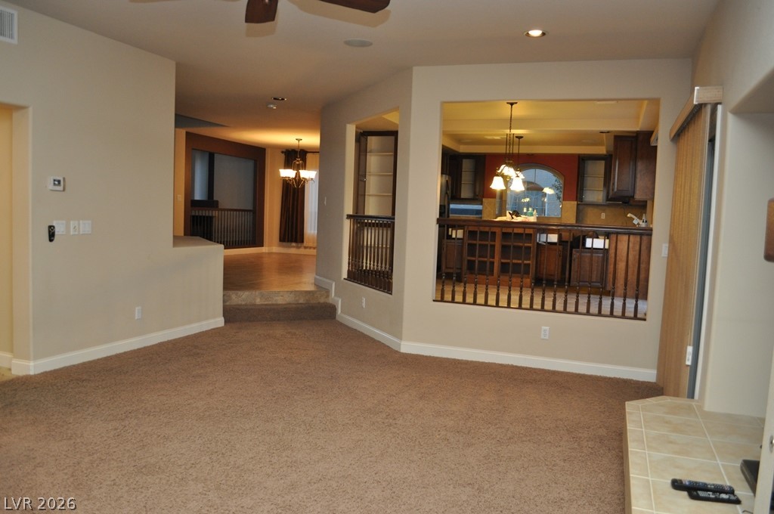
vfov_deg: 47.8
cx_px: 387
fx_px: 580
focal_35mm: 27
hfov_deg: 67.4
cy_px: 257
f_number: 4
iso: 800
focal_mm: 18
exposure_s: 1/60
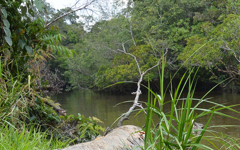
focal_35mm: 85
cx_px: 165
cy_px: 141
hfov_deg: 24.2
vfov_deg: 15.1
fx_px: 556
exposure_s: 1/500
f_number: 5.6
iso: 160
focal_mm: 10
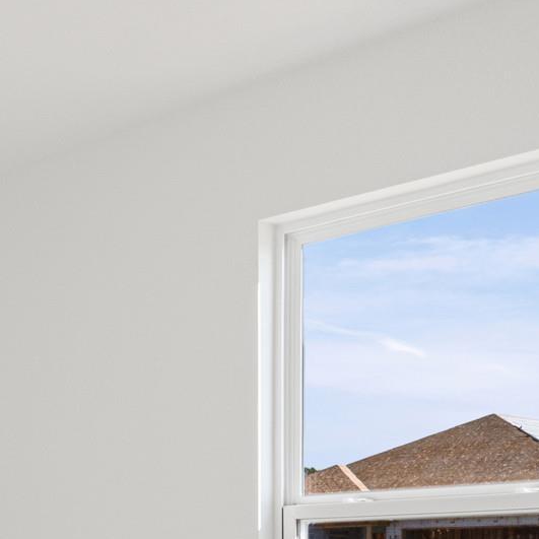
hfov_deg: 22.0
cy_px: 584
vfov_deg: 22.7
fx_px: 1268
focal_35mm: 72
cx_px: -128
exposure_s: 1/40
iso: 250
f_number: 9
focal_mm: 12
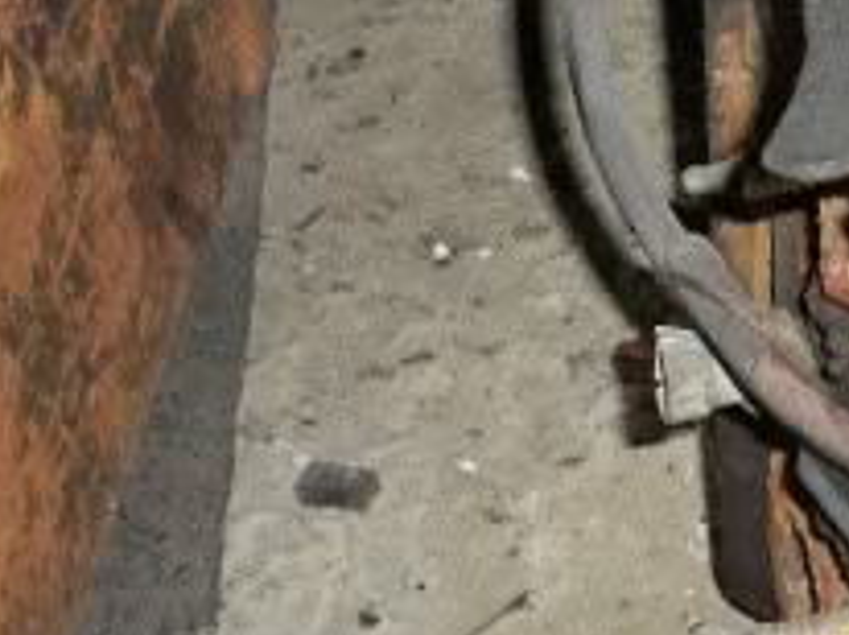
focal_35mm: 136
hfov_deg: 13.1
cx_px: 1546
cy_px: -120
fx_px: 3332
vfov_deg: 10.7
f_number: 3.1
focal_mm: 6.3
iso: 200
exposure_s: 1/30
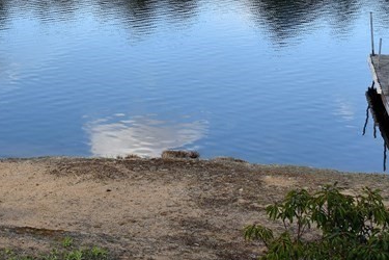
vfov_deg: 14.9
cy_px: 2
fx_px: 972
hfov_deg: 21.8
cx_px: 0
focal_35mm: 90
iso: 560
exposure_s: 1/500
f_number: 8
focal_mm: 22
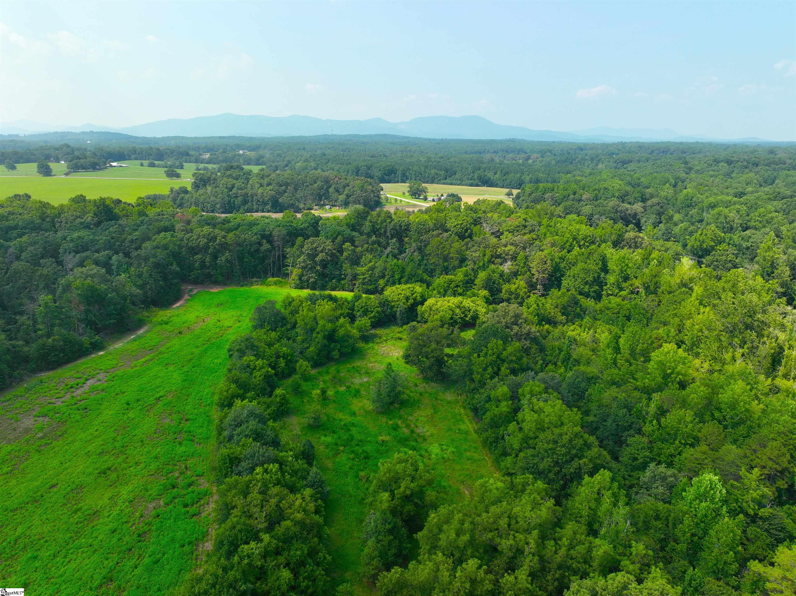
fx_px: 552
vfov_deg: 56.8
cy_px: 298
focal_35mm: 24
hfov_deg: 71.6
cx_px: 398
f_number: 2.8
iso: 100
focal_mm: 12.29
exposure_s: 1/160
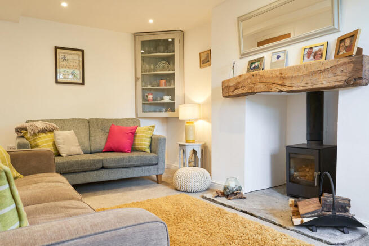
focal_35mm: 28
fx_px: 287
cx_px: 184
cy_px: 123
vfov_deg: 46.4
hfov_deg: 65.5
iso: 100
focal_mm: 28
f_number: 13
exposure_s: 1/1.25
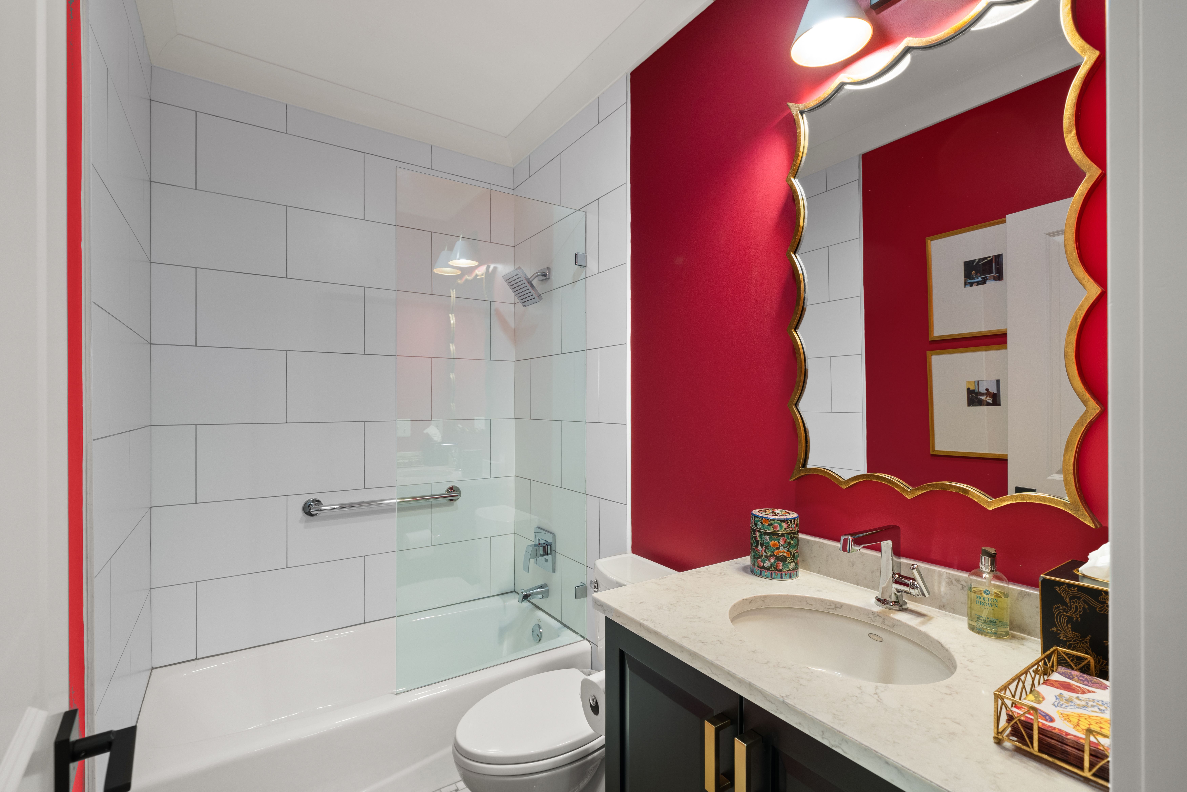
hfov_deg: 100.4
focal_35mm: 15
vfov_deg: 77.3
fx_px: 495
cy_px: 396
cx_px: 594
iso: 400
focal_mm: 15
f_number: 7.1
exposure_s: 1/1.25
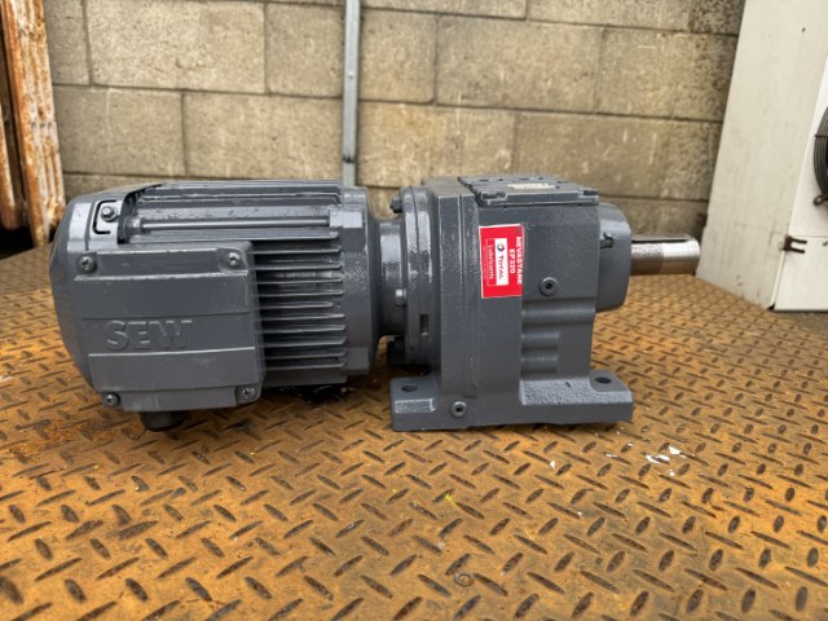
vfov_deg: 56.8
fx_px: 574
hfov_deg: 71.6
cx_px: 414
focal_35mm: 24
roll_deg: -3.1
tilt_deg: -15.2
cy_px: 310
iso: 80
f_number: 1.78
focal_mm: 6.76
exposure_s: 1/582
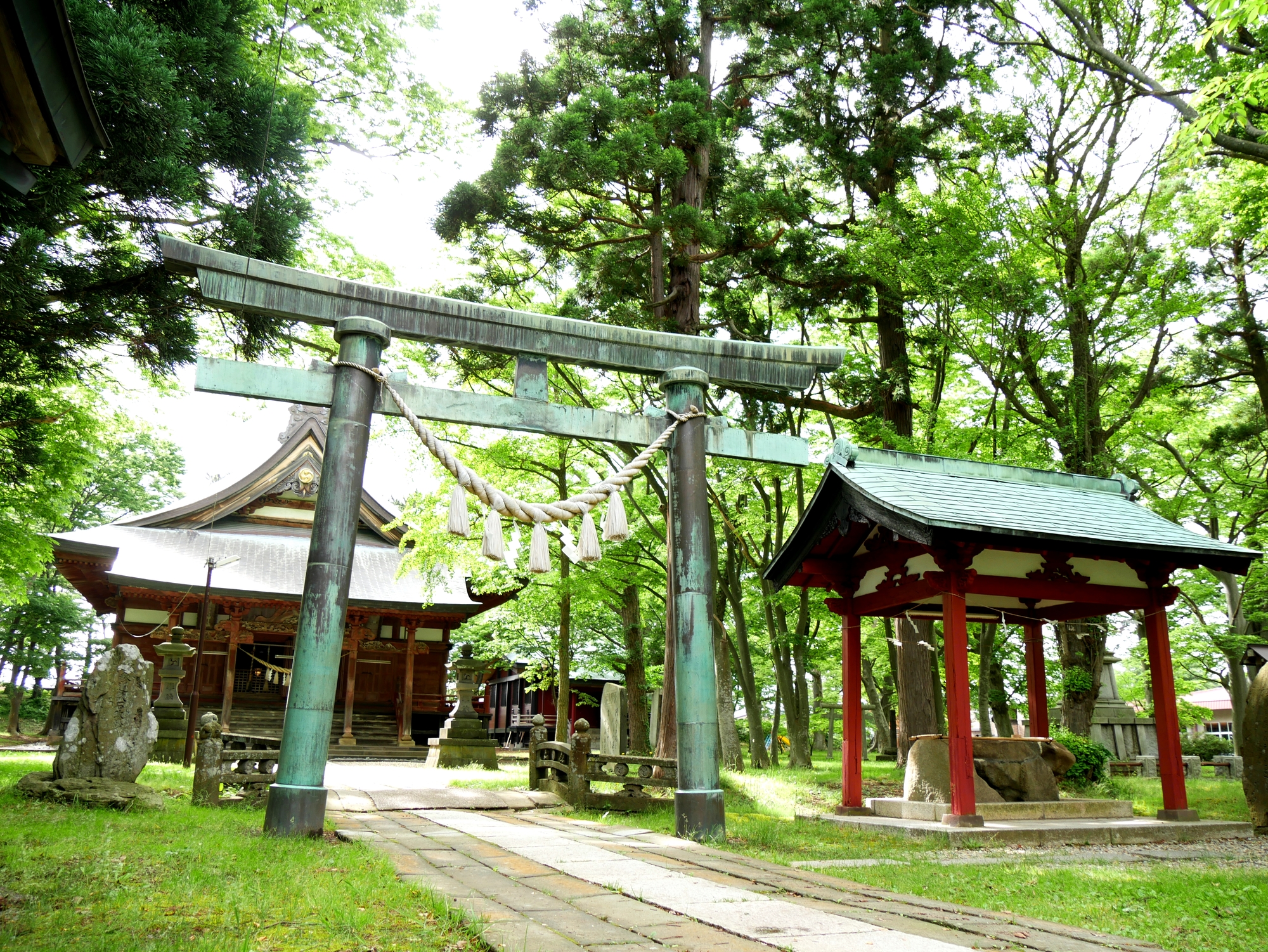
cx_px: 634
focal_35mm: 28
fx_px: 1026
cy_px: 476
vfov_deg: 49.8
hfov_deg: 63.4
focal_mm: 14
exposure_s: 1/125
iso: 200
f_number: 4
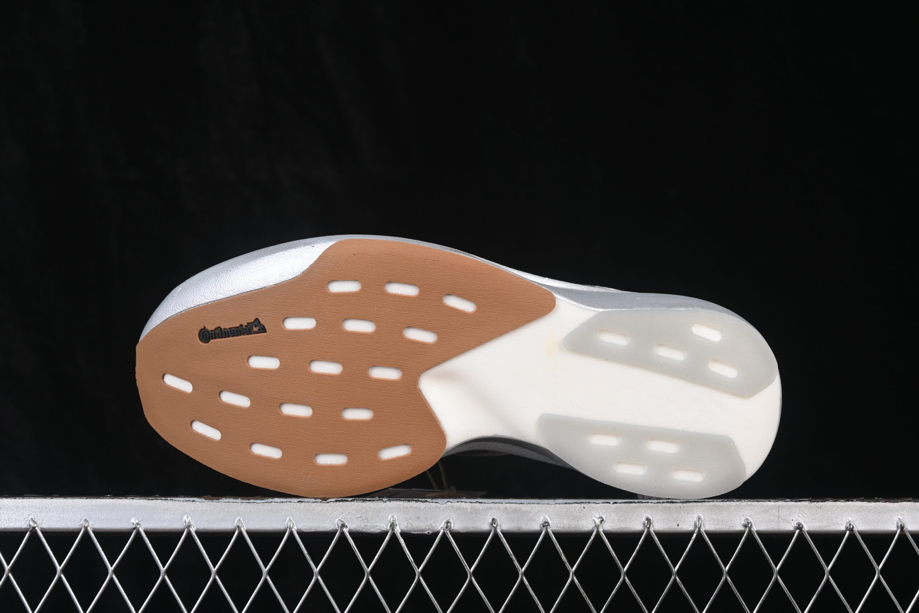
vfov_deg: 18.2
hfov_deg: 27.0
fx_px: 1915
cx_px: 460
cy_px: 306
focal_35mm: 75
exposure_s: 1/80
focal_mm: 50
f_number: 7.1
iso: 160
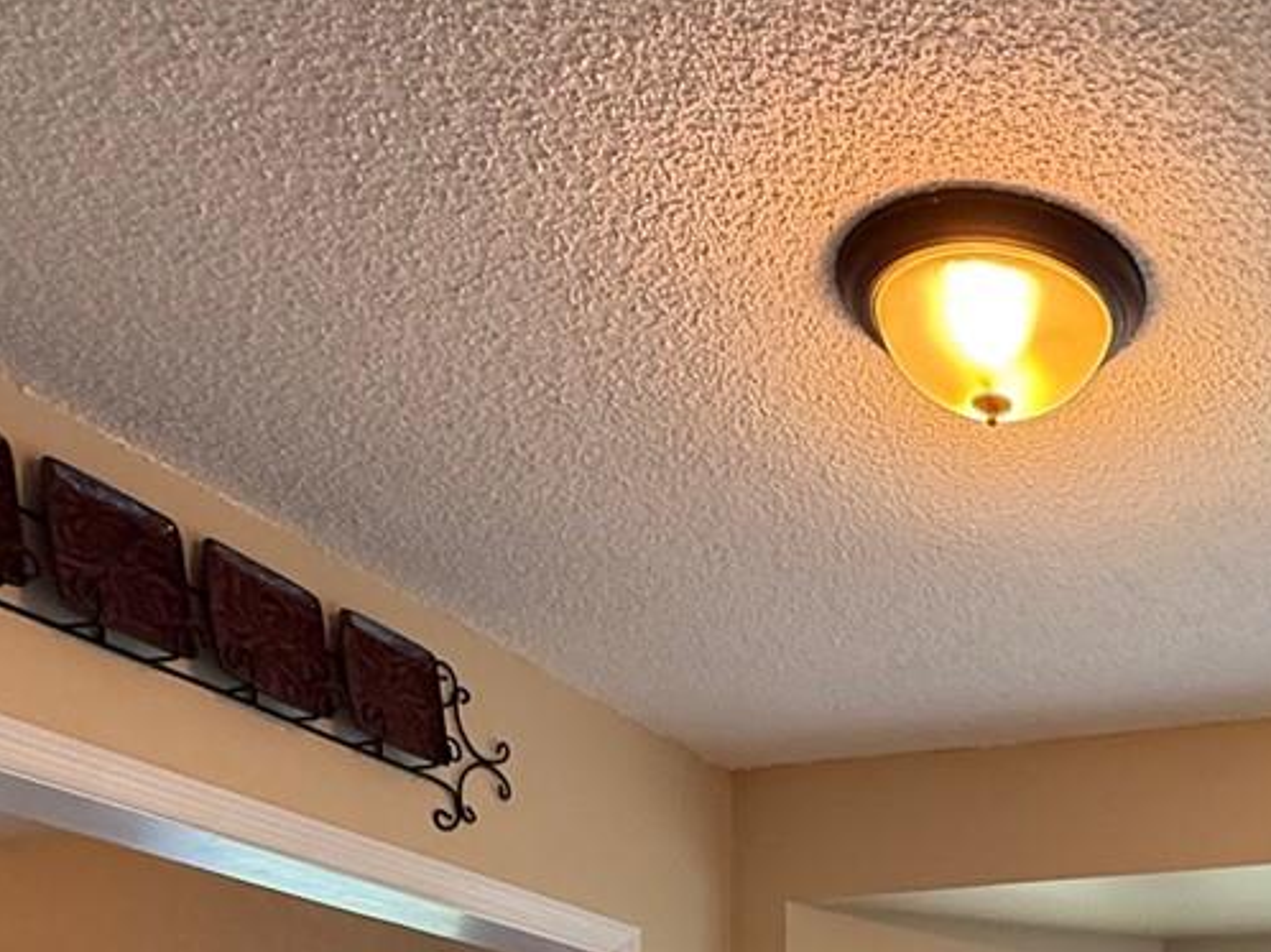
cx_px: 1179
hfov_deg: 38.7
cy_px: 1302
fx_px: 1651
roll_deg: -1.2
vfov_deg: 26.3
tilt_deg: -0.3
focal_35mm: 45
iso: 500
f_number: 2.2
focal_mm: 2.22
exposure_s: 1/120
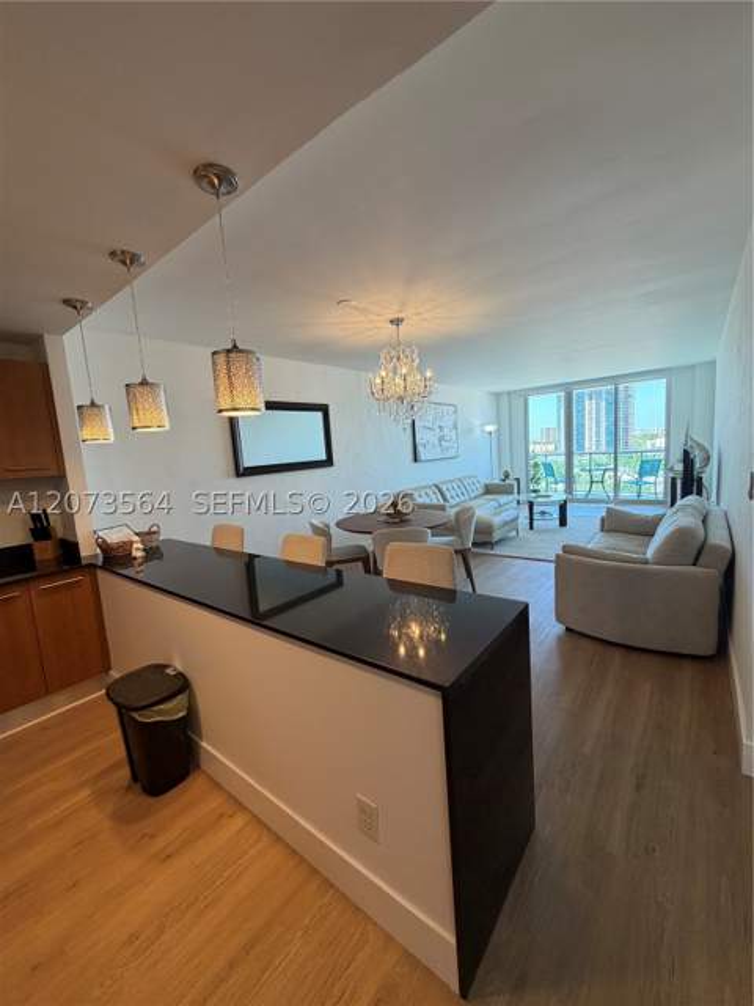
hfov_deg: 85.7
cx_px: 377
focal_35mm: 14
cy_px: 503
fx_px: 407
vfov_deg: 102.1
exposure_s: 1/120
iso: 160
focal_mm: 2.22
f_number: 2.2
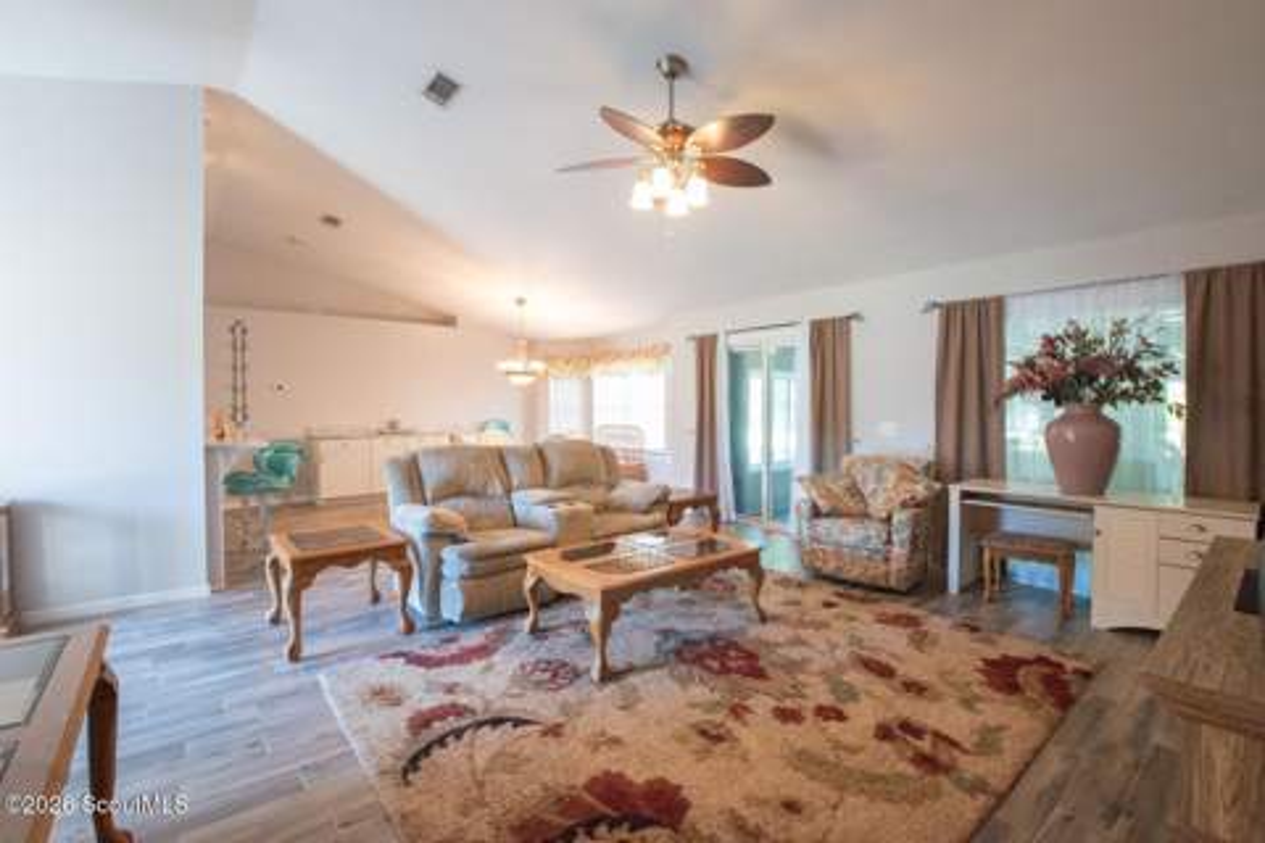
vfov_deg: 77.3
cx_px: 632
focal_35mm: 15
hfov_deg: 100.4
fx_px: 527
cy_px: 422
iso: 1250
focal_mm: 10
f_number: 8
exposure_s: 1/13
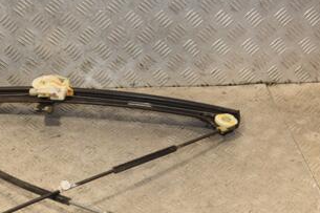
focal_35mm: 65
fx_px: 577
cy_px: 171
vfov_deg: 20.7
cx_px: 113
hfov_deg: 30.8
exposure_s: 1/200
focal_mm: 22
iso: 800
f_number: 5.6
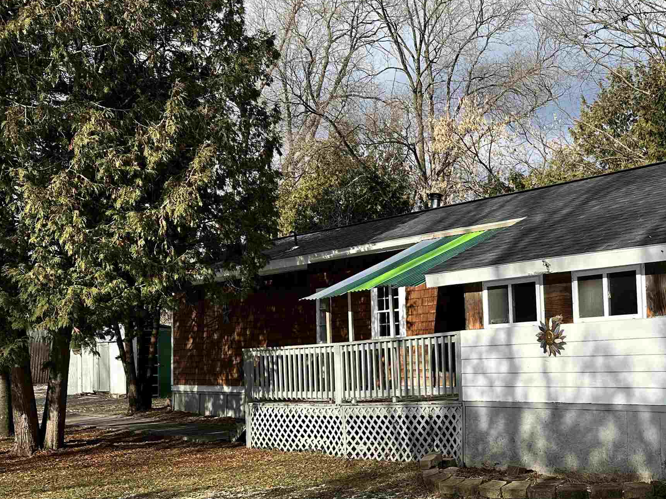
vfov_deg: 33.5
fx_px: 827
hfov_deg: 41.7
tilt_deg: +2.8
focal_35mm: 43
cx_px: 546
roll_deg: +2.4
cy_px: 293
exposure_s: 1/3597
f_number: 1.78
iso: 80
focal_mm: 6.86
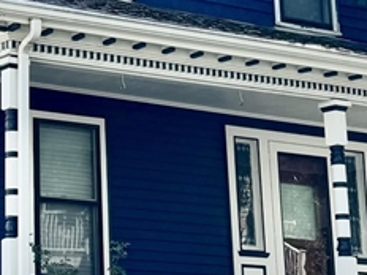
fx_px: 1124
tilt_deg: +12.9
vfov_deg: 13.9
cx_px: -44
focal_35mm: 106
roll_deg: -1.4
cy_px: 65
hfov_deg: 17.8
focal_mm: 6.76
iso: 80
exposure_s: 1/2710
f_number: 1.78
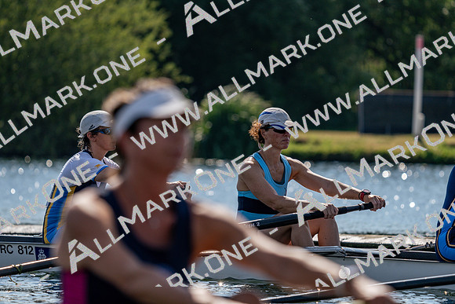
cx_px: 228
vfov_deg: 4.1
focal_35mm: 338
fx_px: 4273
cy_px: 152
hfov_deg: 6.1
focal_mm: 338
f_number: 6.3
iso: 200
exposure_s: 1/1600
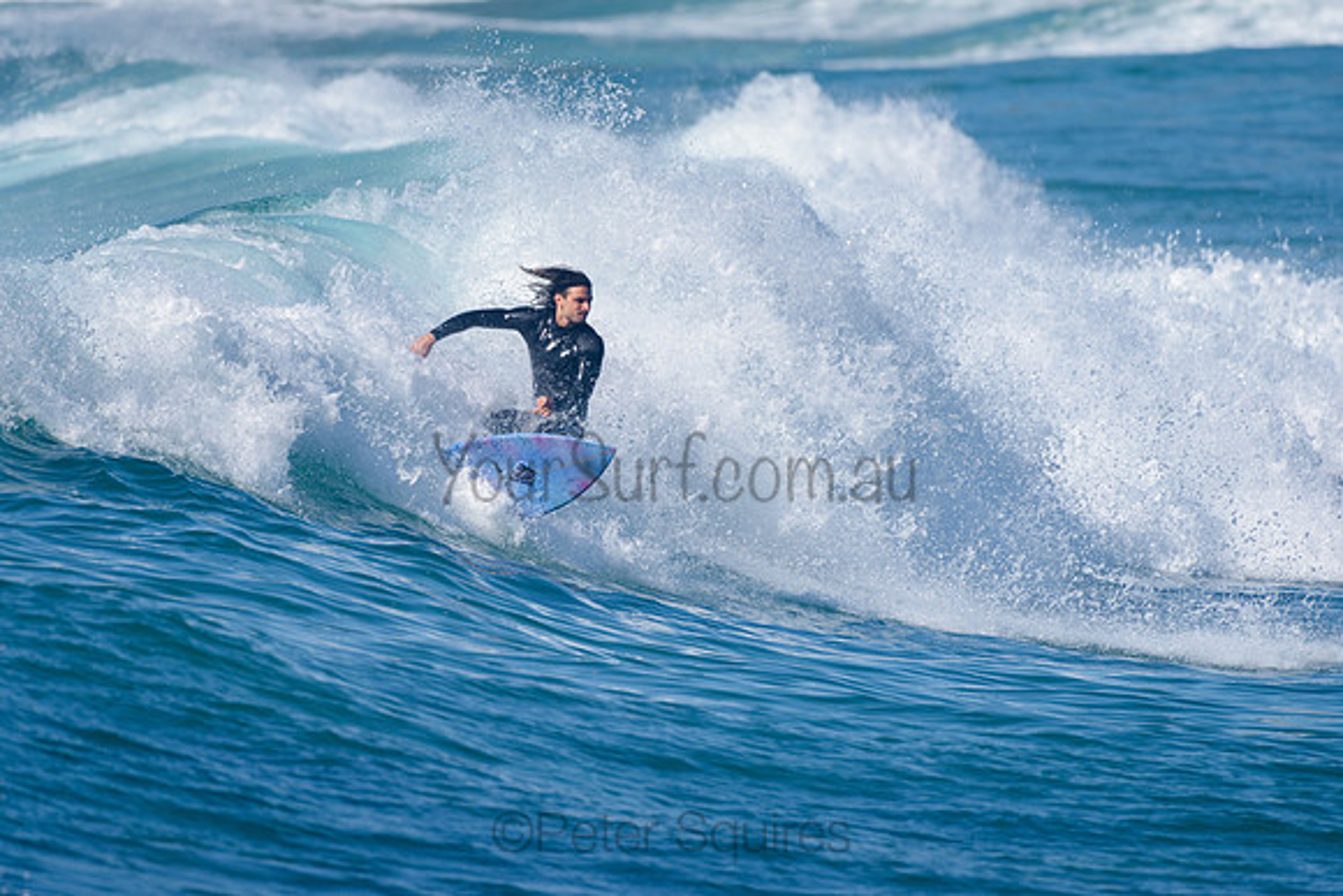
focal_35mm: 613
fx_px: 22865
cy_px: 376
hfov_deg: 3.4
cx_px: 520
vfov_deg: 2.2
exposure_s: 1/2000
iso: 140
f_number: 5.6
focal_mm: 500
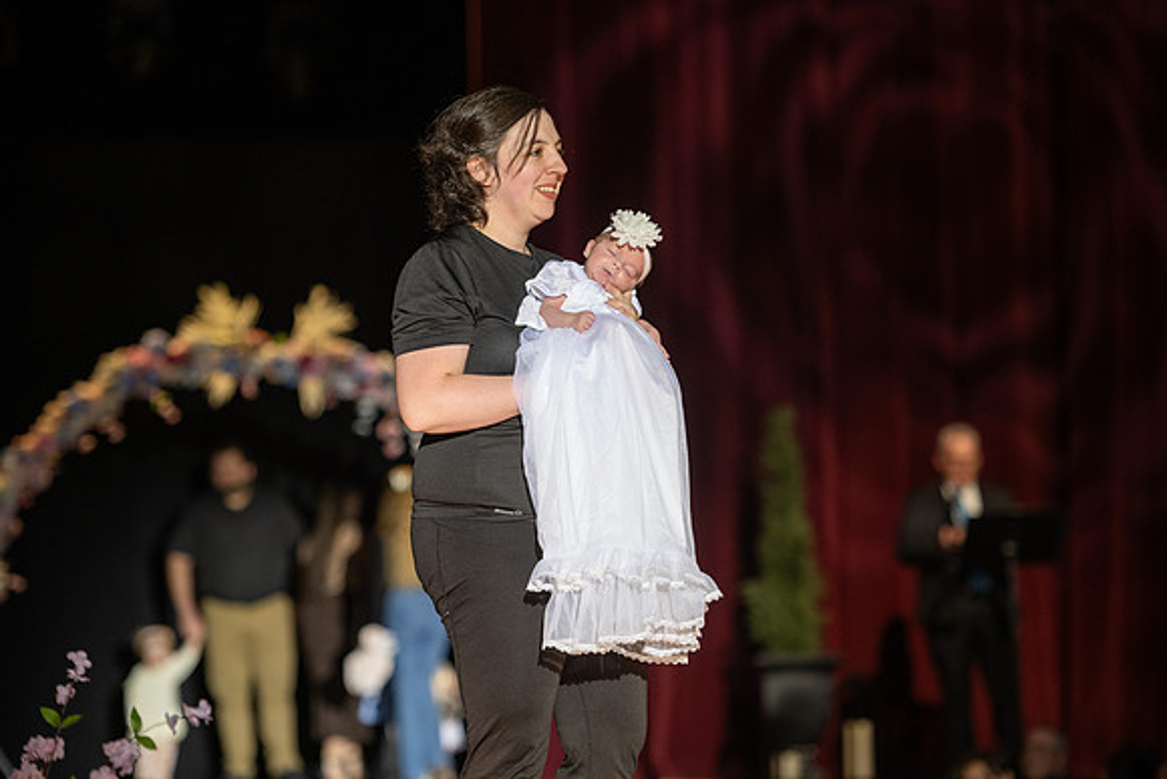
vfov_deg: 9.8
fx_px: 4523
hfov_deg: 14.7
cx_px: 565
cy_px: 401
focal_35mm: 140
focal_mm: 135
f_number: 2.8
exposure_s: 1/640
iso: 640
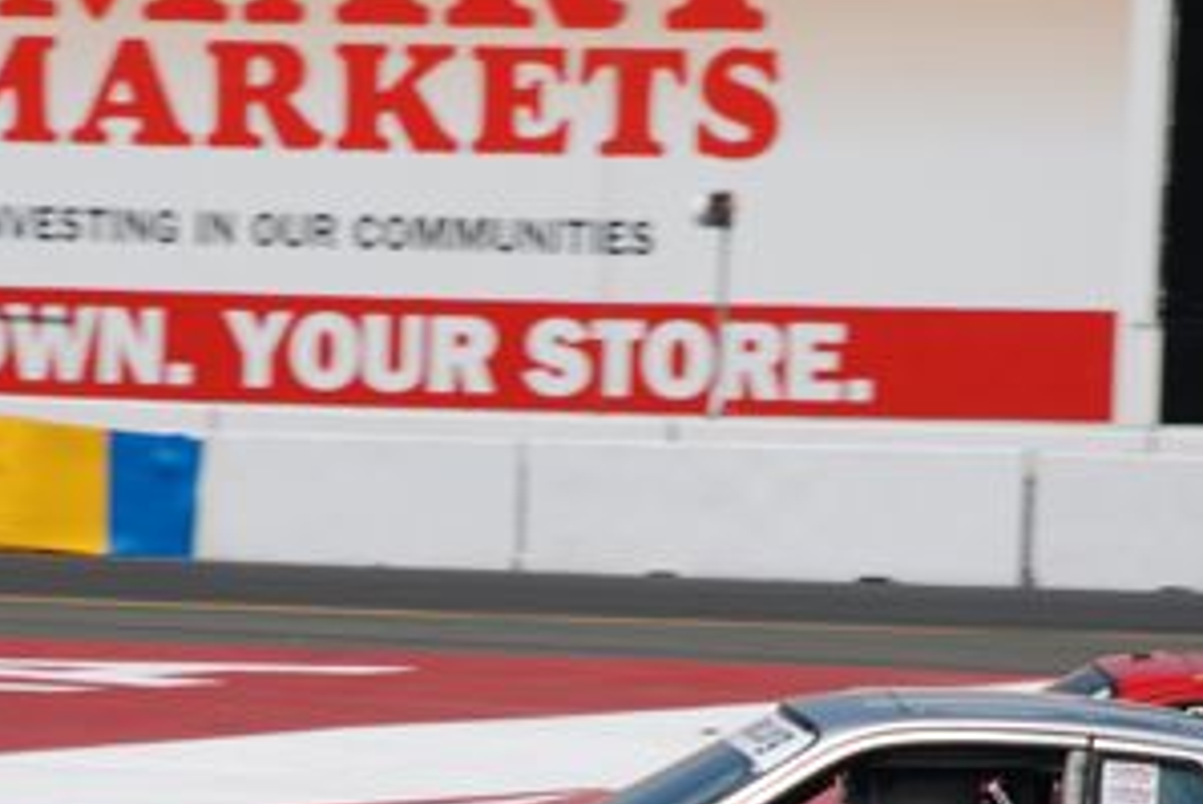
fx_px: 14545
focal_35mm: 435
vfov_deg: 3.2
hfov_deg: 4.7
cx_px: 505
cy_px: 828
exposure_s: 1/640
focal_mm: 135
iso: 100
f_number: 6.3
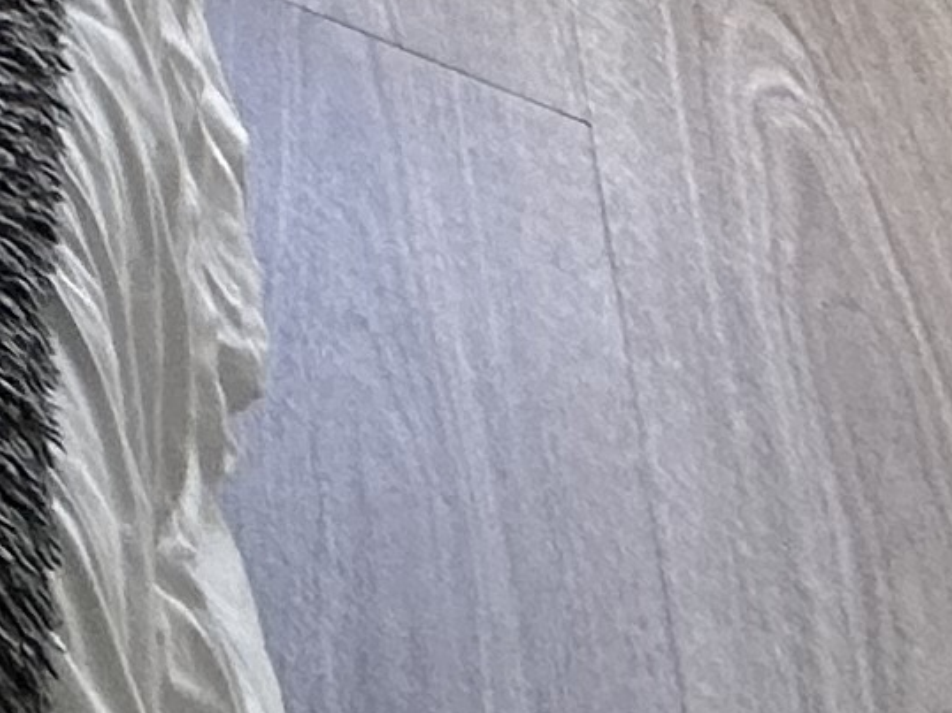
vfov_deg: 9.3
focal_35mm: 105
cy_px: -1727
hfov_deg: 10.0
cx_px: -2254
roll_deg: -1.9
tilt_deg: -12.9
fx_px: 2886
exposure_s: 1/99
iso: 40
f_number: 2.2
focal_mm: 2.22
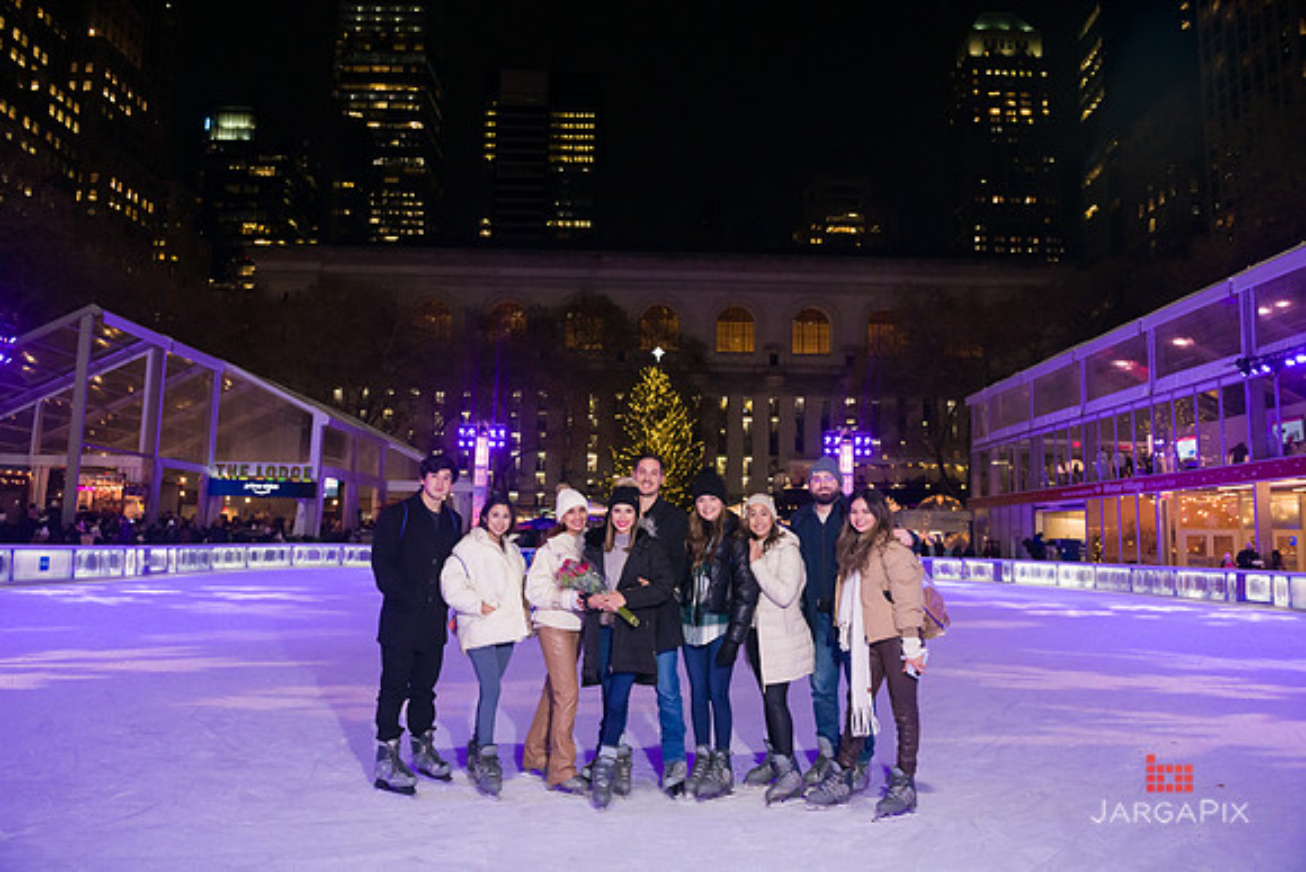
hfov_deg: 69.4
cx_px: 653
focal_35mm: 26
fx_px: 943
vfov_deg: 49.6
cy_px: 436
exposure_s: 1/200
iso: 2000
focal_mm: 26
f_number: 4
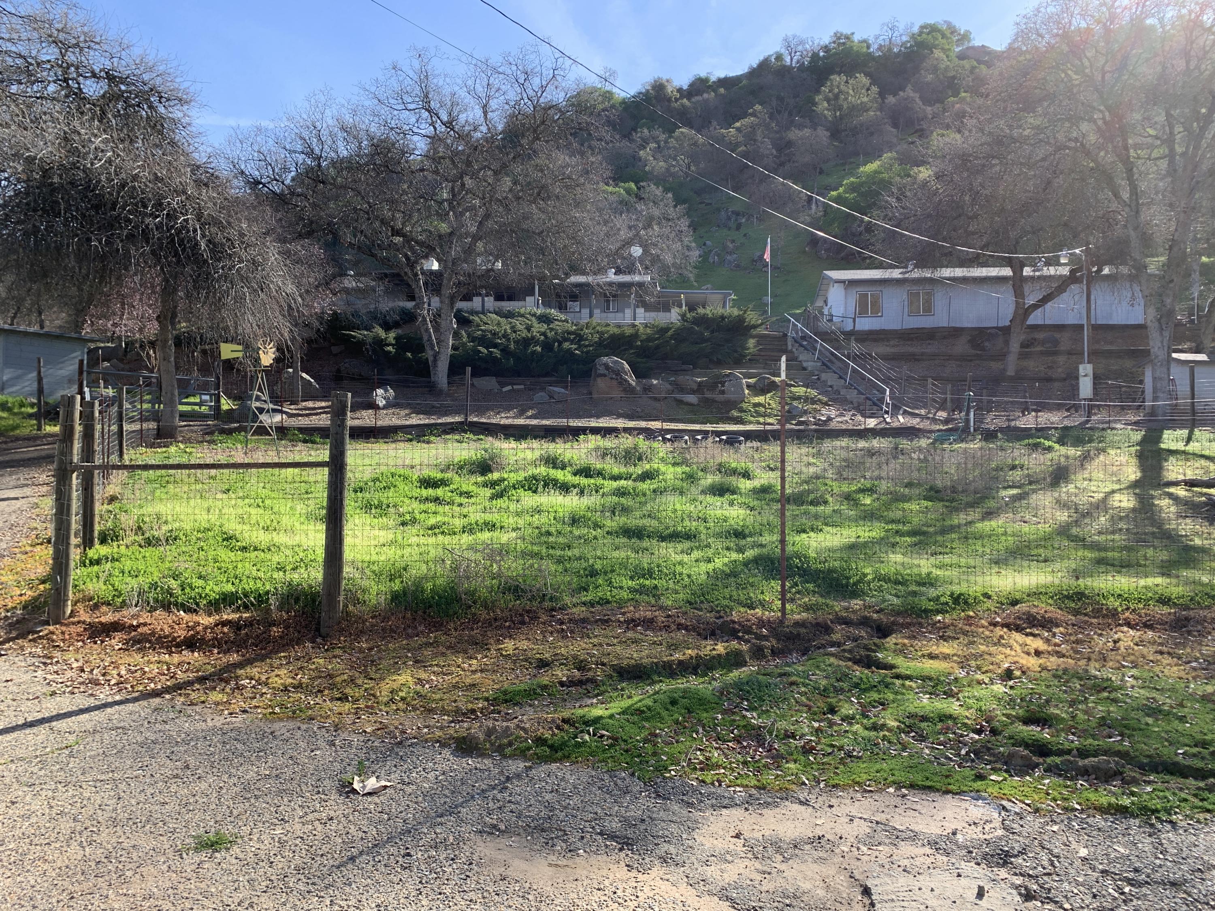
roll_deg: -0.3
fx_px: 913
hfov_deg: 67.3
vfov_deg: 53.1
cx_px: 608
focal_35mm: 26
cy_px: 456
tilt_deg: +1.5
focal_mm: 4.25
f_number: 1.8
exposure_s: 1/683
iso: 25
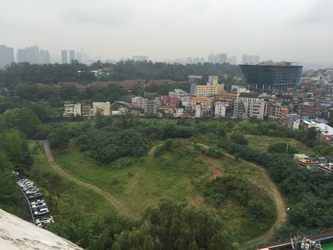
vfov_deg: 48.2
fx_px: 279
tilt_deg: -12.2
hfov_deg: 61.7
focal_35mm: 29
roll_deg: -1.8
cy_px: 125
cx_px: 166
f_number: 2.2
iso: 32
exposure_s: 1/221
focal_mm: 4.15
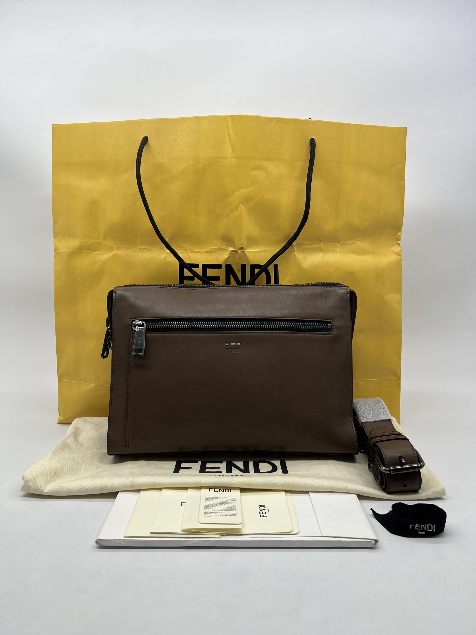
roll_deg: -0.6
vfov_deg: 67.3
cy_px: 318
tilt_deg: -8.8
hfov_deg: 53.1
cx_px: 238
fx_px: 477
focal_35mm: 26
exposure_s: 1/323
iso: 50
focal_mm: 5.7
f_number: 1.5
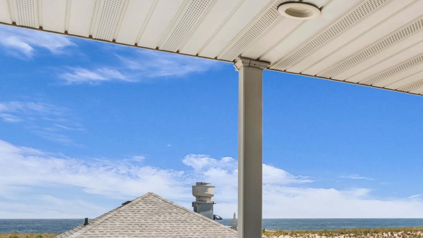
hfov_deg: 40.1
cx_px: 408
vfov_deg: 24.9
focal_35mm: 46
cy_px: 237
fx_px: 513
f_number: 22
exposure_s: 1/25
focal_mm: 15.6
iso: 100
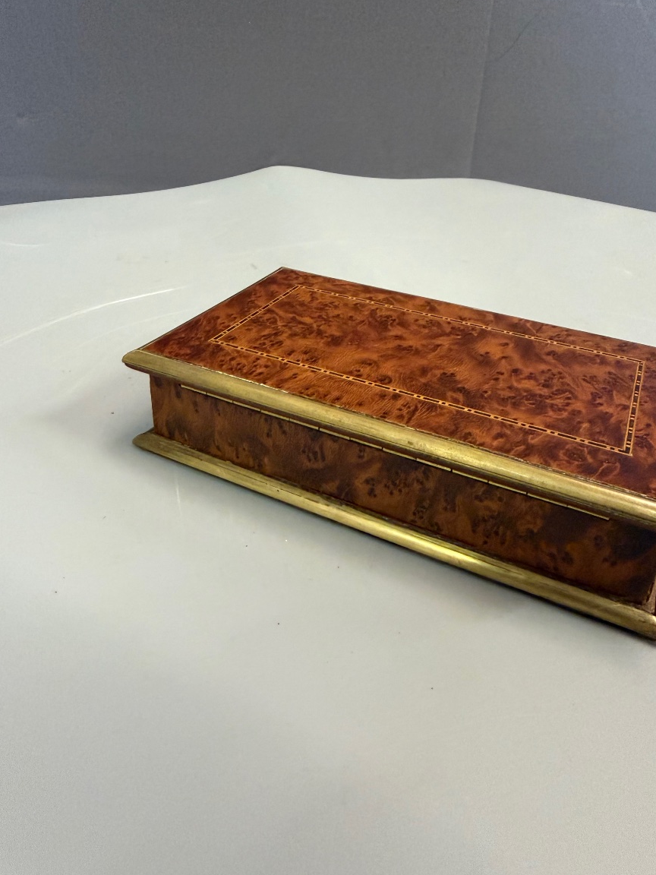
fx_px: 632
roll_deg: -2.6
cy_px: 441
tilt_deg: -26.9
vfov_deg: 69.4
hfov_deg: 54.9
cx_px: 329
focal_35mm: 25
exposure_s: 1/50
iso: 640
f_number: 2.2
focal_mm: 2.22
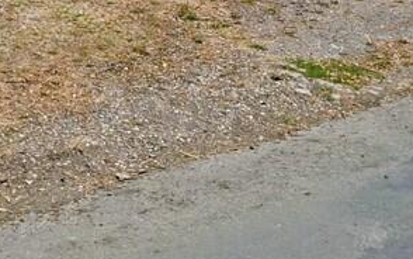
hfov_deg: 24.1
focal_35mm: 85
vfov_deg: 14.5
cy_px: -114
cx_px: 105
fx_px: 957
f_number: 1.8
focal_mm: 5.54
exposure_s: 1/1894
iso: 50
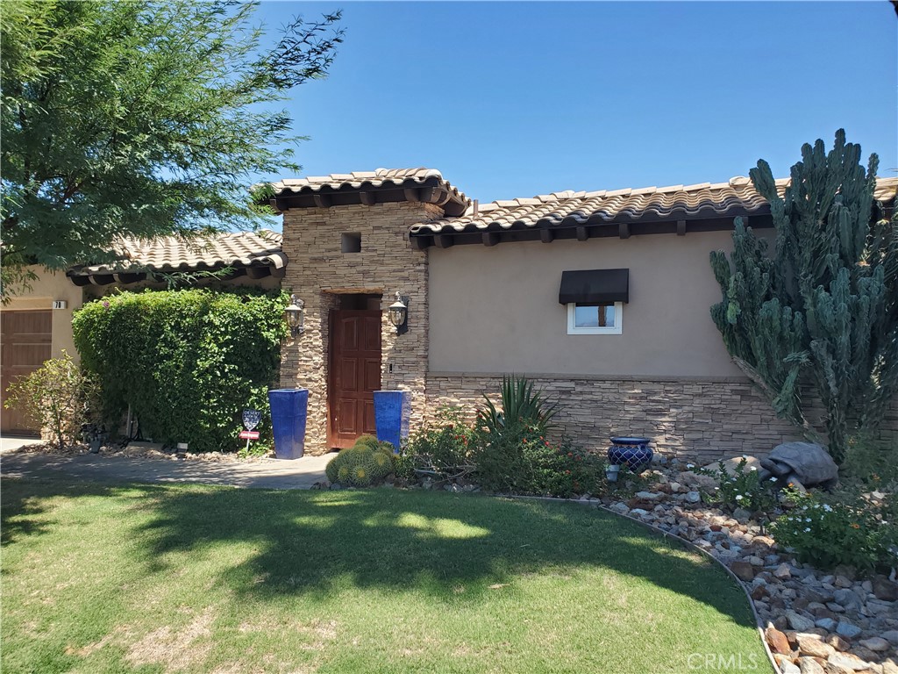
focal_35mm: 26
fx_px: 674
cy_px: 337
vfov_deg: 53.1
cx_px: 449
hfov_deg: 67.3
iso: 50
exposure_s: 1/699
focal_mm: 4.3
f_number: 2.4
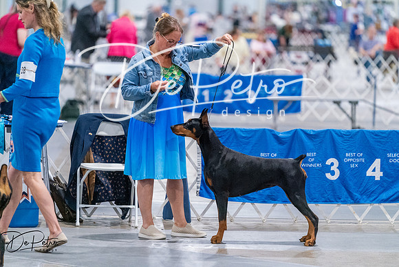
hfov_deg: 10.3
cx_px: 200
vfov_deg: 6.9
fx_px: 2217
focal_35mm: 200
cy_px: 134
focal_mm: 200
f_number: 3.2
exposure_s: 1/320
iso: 6400
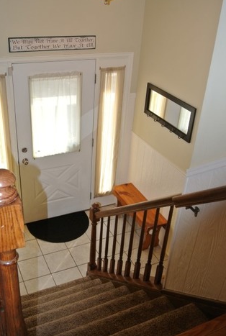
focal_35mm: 37
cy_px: 168
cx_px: 112
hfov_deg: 36.1
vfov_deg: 51.8
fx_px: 346
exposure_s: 1/60
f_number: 4
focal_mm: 13.6
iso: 250
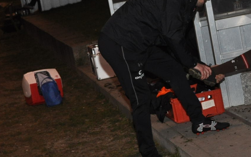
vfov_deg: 9.0
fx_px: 999
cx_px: 260
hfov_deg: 14.1
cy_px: 72
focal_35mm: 146
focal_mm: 38
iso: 800
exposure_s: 1/60
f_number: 5
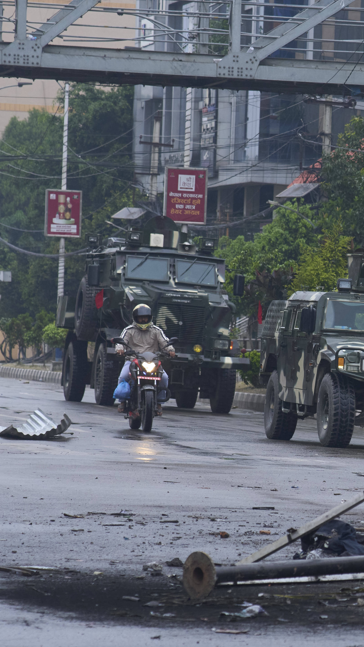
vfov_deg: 8.7
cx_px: 421
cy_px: 324
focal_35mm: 247
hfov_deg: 4.9
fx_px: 4239
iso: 800
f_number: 5
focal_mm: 105
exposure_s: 1/1600
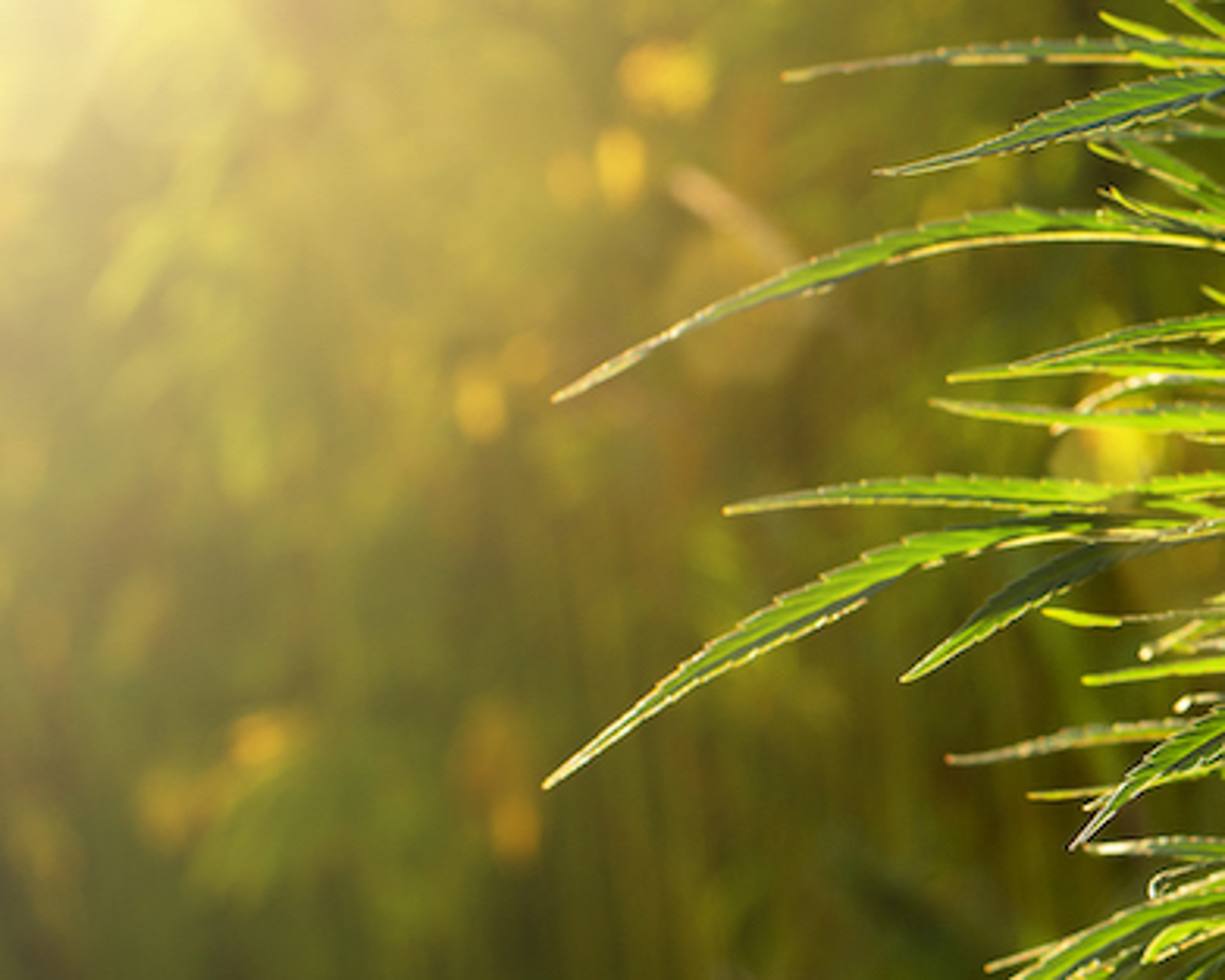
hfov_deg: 12.8
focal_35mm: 144
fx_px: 5222
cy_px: 409
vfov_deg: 10.7
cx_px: 1742
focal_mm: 50
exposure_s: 1/400
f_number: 7.1
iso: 400
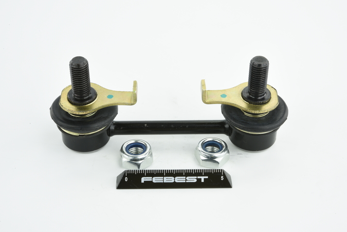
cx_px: 173
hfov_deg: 31.4
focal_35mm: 64
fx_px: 617
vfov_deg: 21.2
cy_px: 113
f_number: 32
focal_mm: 60
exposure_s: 1/2
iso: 64
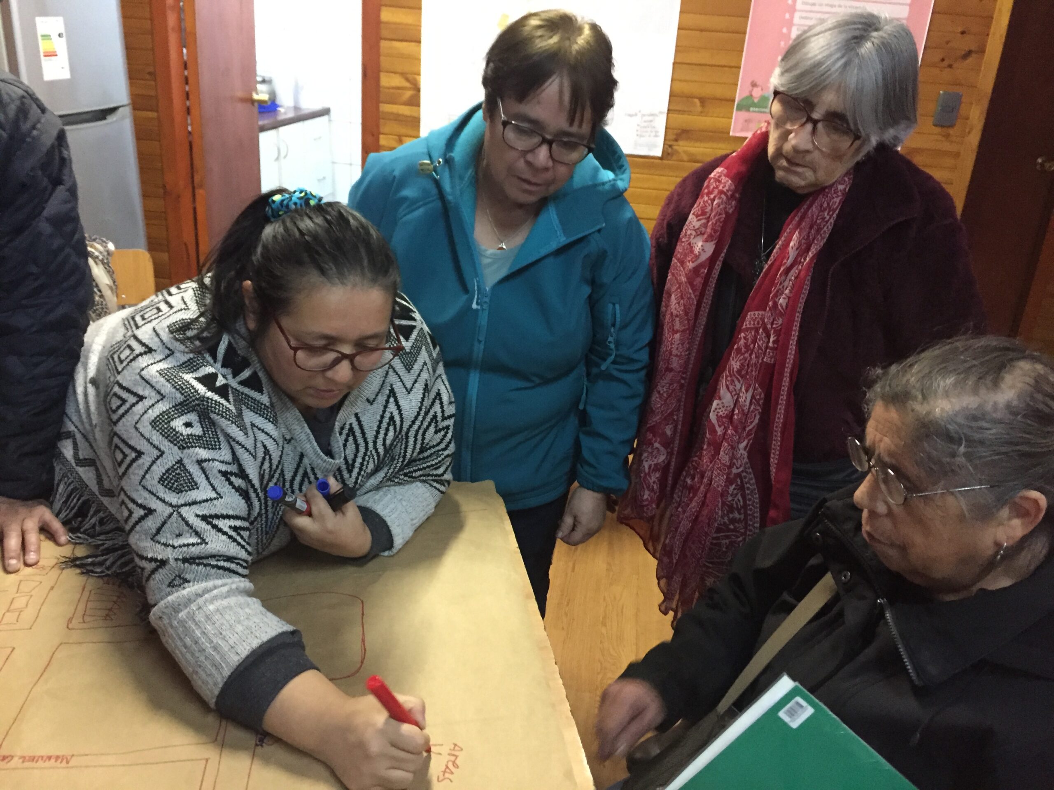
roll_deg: -5.3
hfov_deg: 61.7
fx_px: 883
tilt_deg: -22.0
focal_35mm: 29
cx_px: 527
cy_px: 395
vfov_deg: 48.2
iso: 320
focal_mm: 4.15
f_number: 2.2
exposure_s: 1/17
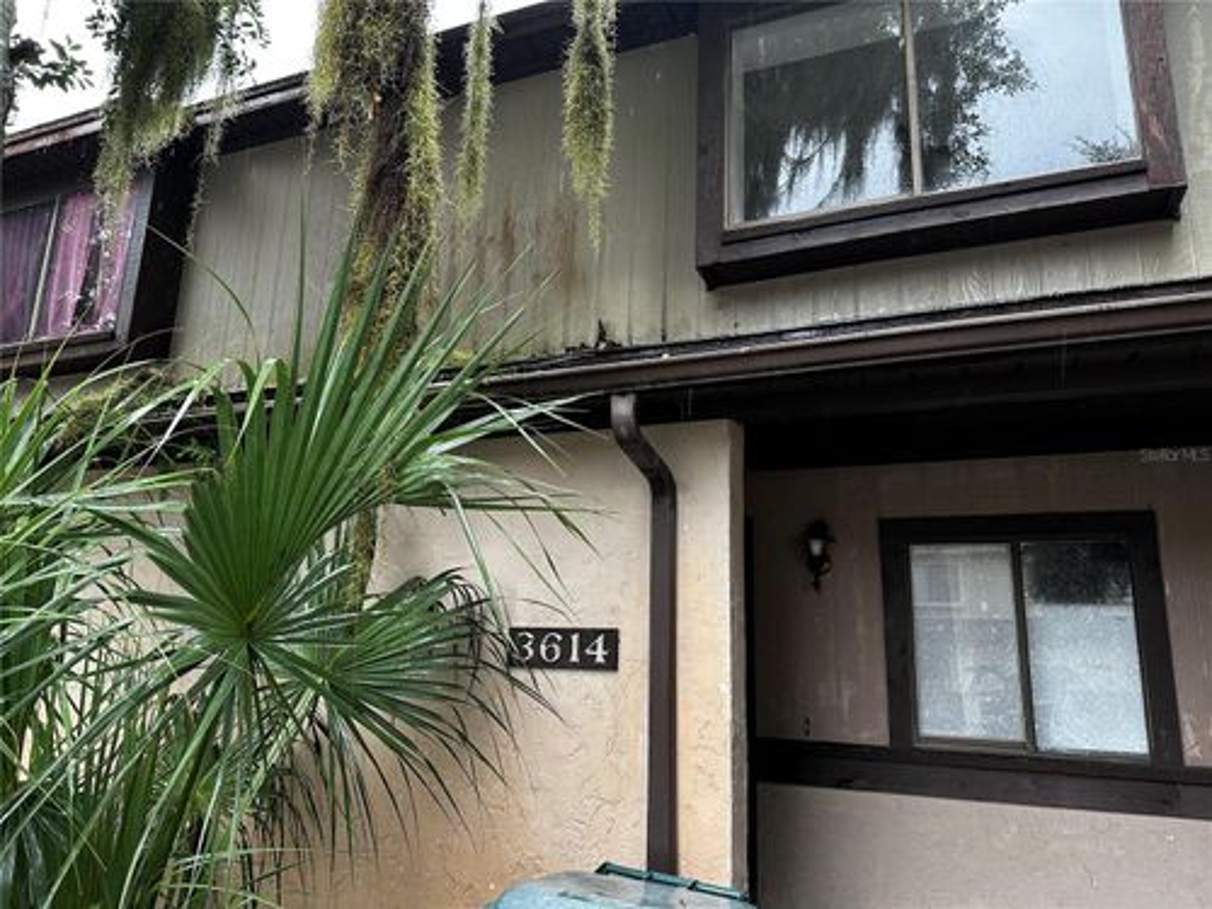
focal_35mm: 24
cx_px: 606
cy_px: 454
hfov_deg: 71.6
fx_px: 840
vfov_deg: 56.8
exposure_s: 1/121
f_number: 1.78
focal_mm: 6.86
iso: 100
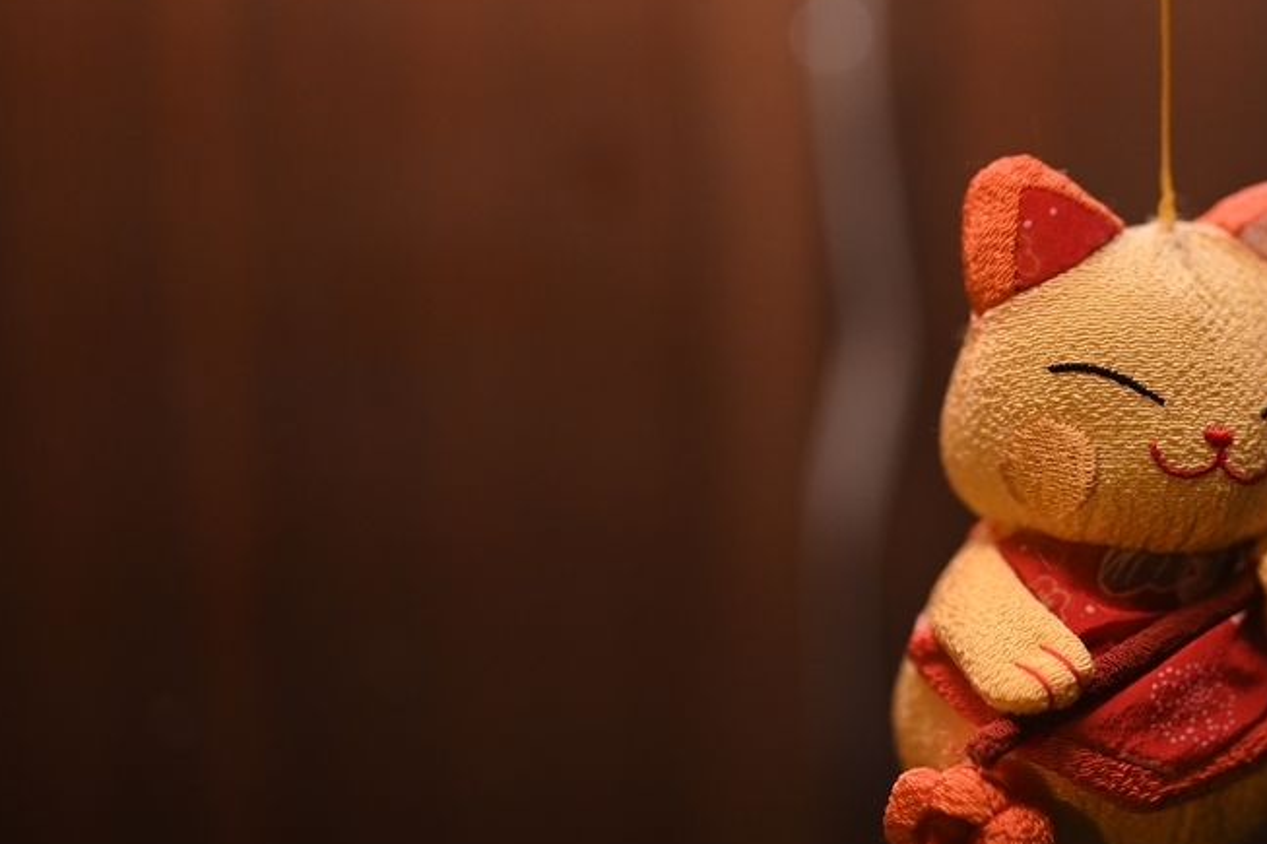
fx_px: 3554
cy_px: 312
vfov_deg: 13.5
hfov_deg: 20.1
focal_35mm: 101
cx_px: 902
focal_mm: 55
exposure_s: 1/80
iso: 2200
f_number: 1.4
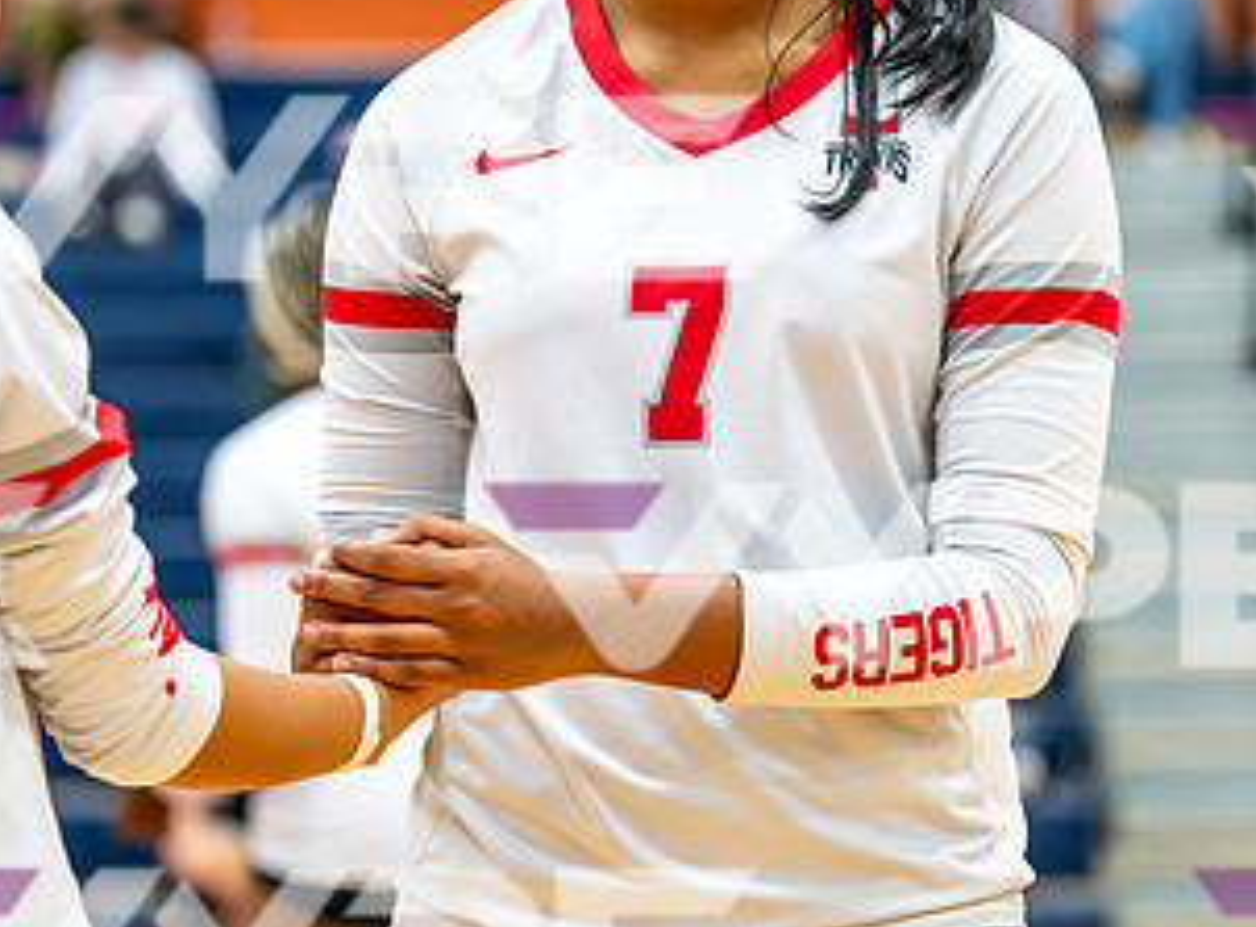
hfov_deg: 10.2
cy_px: 362
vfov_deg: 7.5
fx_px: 7036
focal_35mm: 195
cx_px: 550
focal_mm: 87
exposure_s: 1/800
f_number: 2.8
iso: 3200
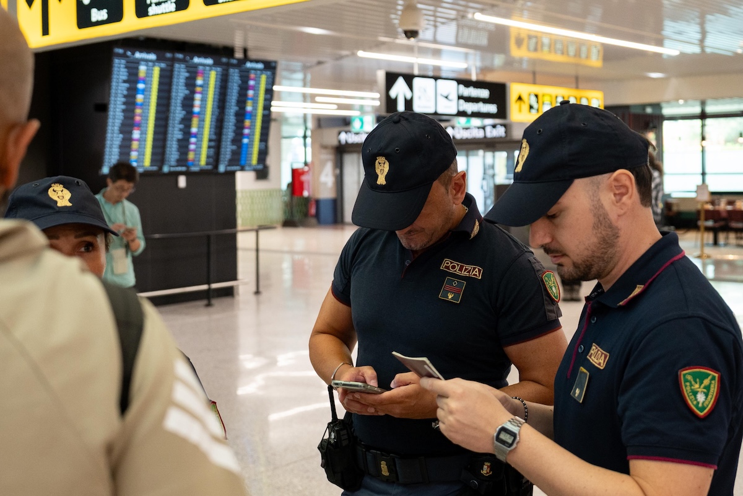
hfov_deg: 45.4
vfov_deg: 31.2
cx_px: 372
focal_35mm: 43
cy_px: 248
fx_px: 887
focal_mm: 29
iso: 1000
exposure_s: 1/250
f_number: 2.8
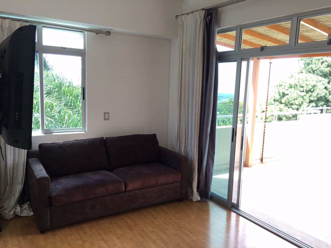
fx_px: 277
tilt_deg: -7.7
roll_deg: -2.1
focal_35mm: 29
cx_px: 166
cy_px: 124
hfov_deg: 61.7
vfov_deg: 48.2
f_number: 2.2
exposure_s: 1/120
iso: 40
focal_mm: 4.15
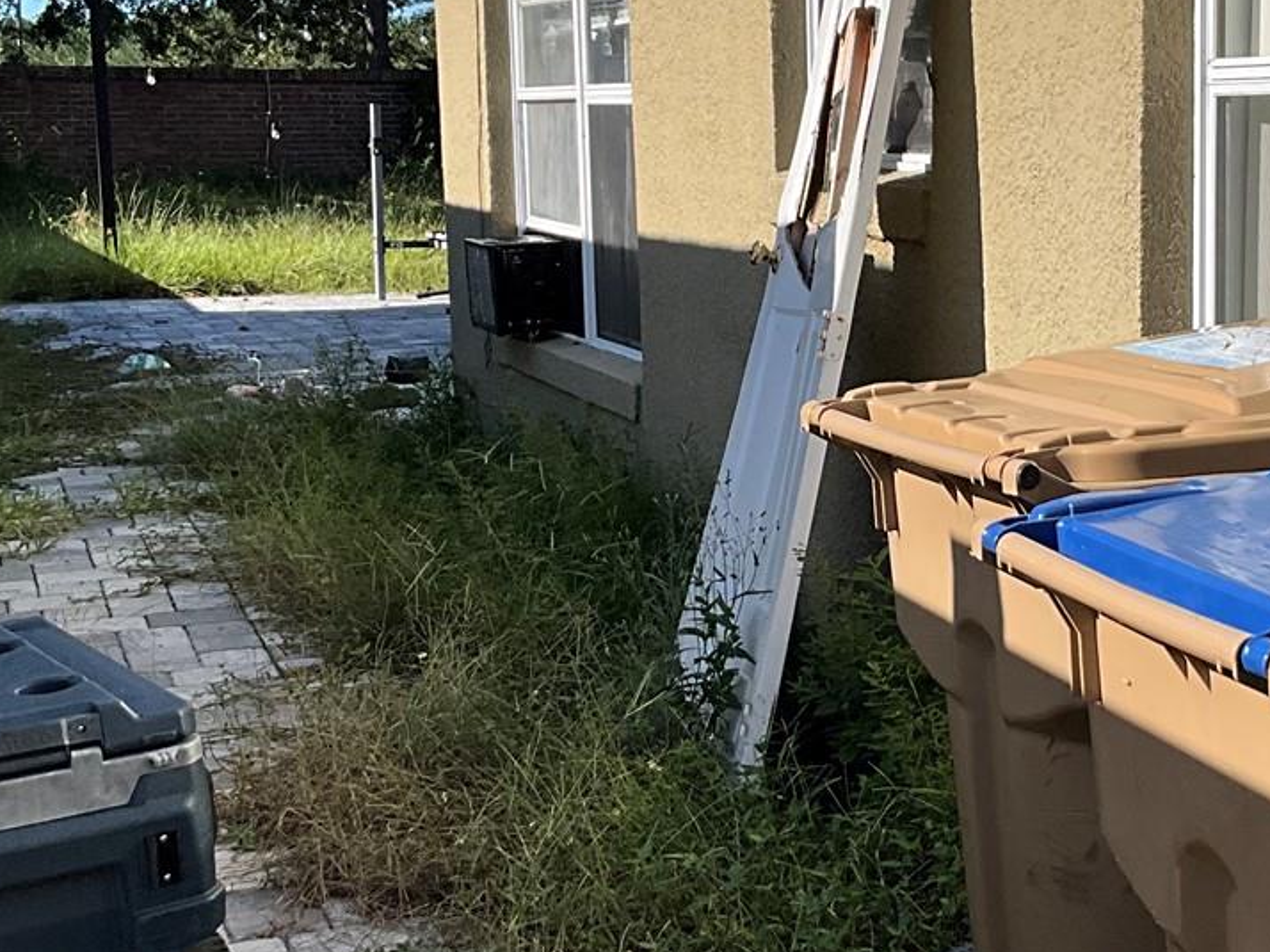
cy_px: 448
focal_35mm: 65
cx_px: 996
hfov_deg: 29.2
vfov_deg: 22.6
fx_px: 2384
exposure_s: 1/1577
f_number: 1.8
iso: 25
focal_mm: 3
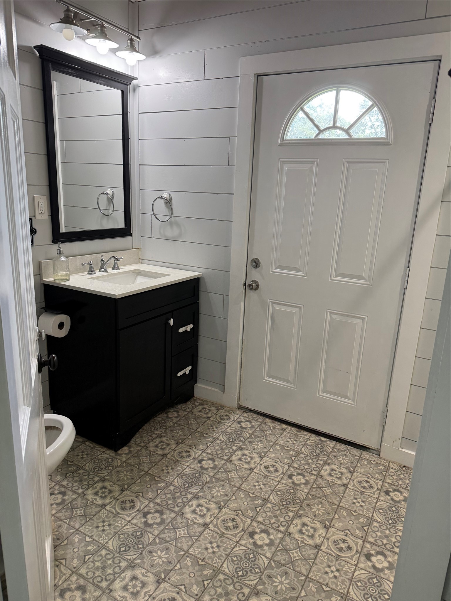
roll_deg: -4.2
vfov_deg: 71.6
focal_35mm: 24
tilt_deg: -14.2
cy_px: 300
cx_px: 226
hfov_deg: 56.8
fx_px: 417
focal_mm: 6.76
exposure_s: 1/120
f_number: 1.78
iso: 200
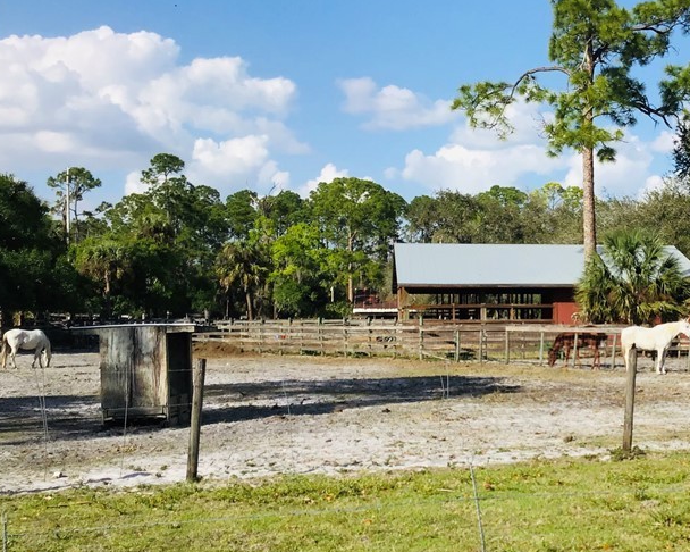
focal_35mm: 51
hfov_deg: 35.3
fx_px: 1041
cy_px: 304
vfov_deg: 29.7
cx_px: 572
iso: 25
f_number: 2.4
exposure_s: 1/1381
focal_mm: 3.3
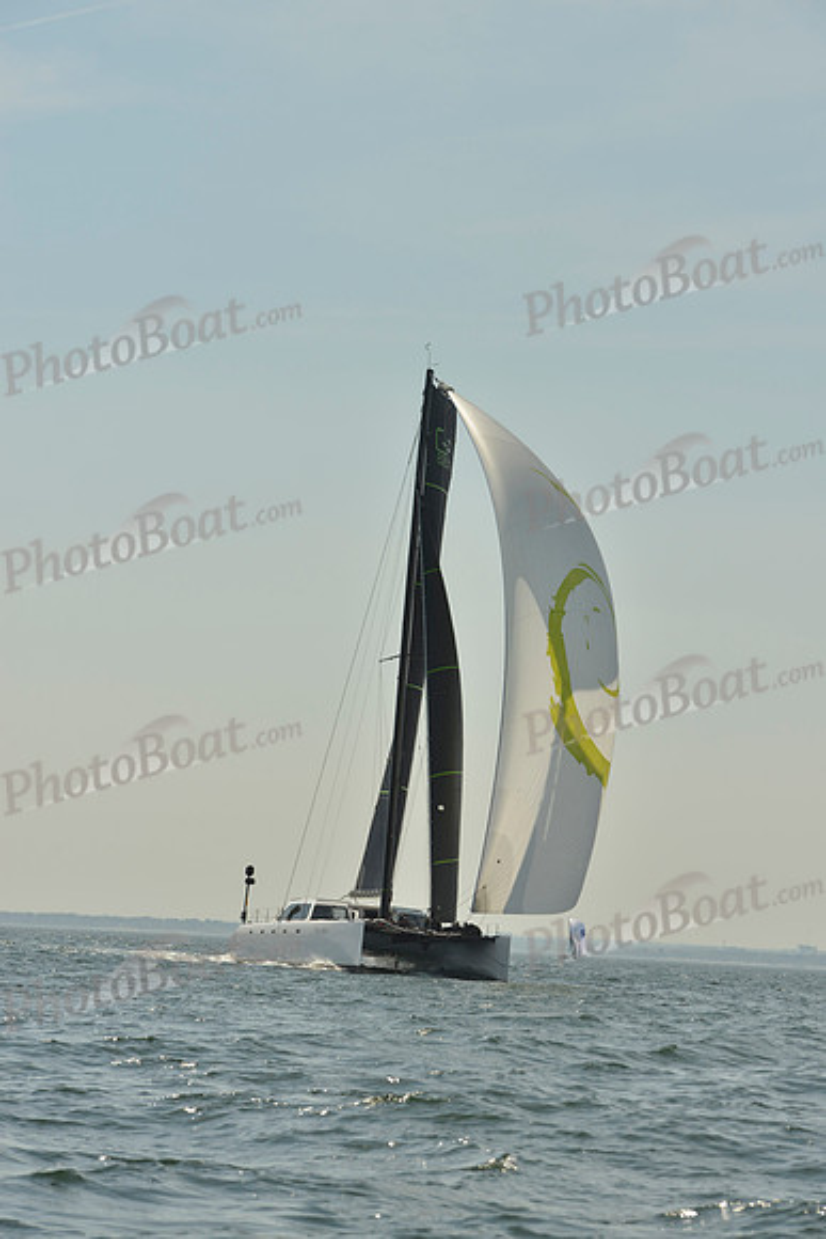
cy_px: 620
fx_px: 3439
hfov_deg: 13.7
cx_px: 413
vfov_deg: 20.4
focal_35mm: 100
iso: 200
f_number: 9
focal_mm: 100
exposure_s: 1/1250
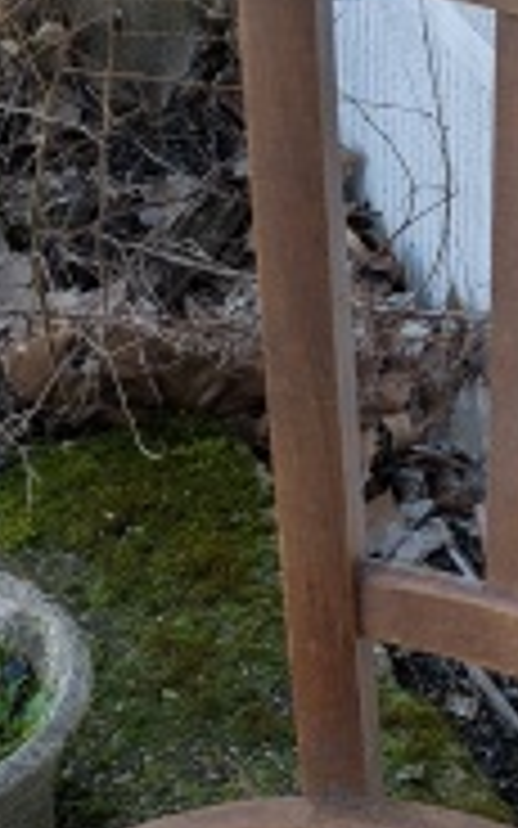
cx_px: 392
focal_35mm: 92
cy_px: 657
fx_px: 2078
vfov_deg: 22.3
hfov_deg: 14.2
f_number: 1.89
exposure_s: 1/300
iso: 60
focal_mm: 5.43
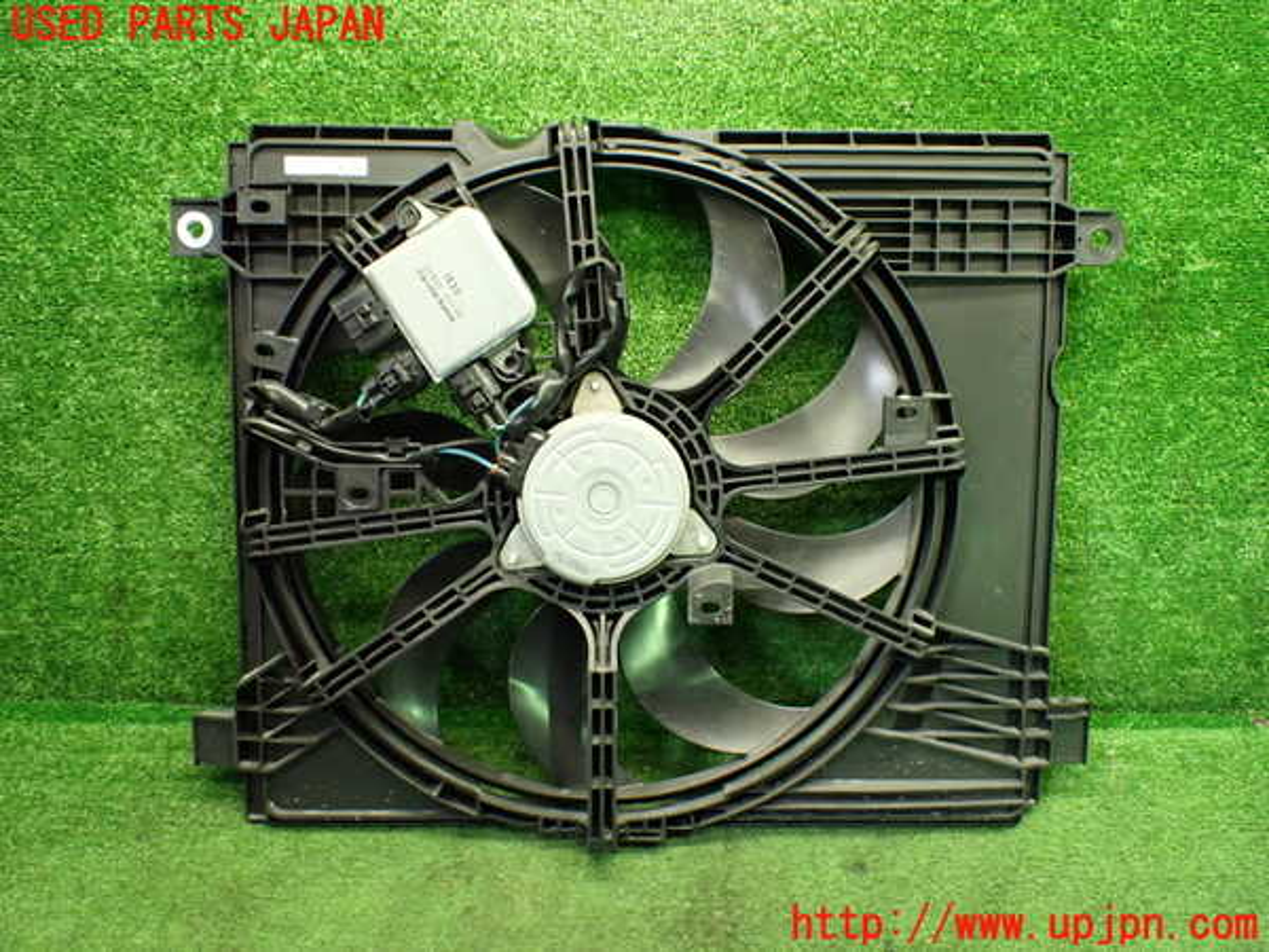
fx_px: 1100
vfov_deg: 46.8
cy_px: 476
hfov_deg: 60.0
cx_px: 634
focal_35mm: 30
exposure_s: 1/80
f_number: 2.3
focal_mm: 5.4
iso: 800
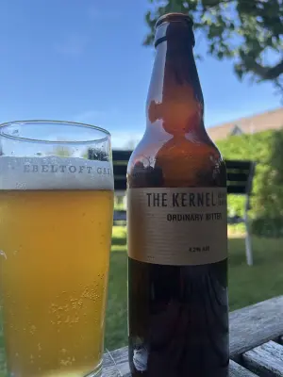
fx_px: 283
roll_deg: +0.1
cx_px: 142
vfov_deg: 67.3
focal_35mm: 26
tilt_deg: +1.1
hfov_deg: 53.1
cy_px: 188
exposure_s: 1/1621
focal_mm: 5.7
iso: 50
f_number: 1.5
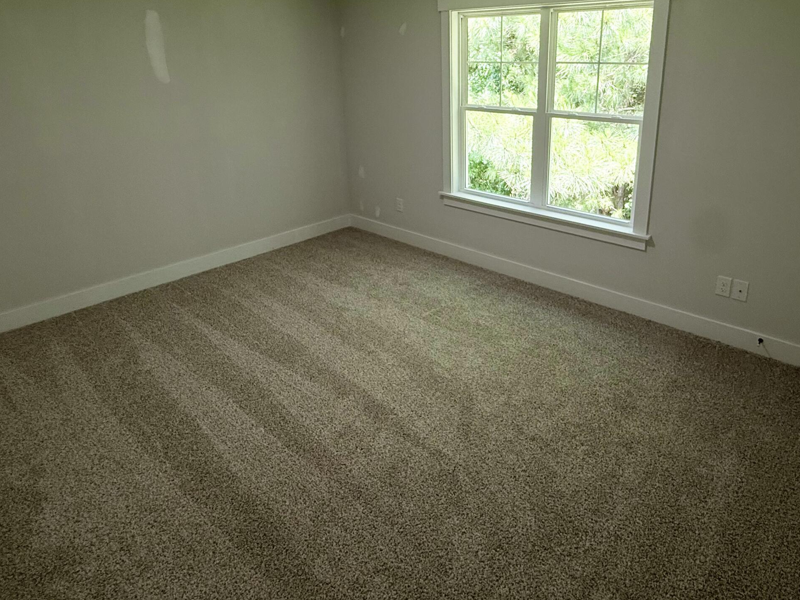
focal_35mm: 22
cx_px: 479
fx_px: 508
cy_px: 199
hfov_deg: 75.5
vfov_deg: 59.6
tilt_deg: -13.9
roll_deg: -0.2
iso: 64
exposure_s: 1/120
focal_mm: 2.22
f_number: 2.2
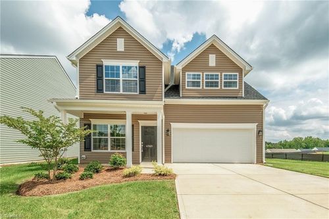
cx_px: 164
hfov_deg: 112.6
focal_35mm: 12
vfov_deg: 90.0
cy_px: 110
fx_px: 110
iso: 400
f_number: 8
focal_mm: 8
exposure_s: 1/1700
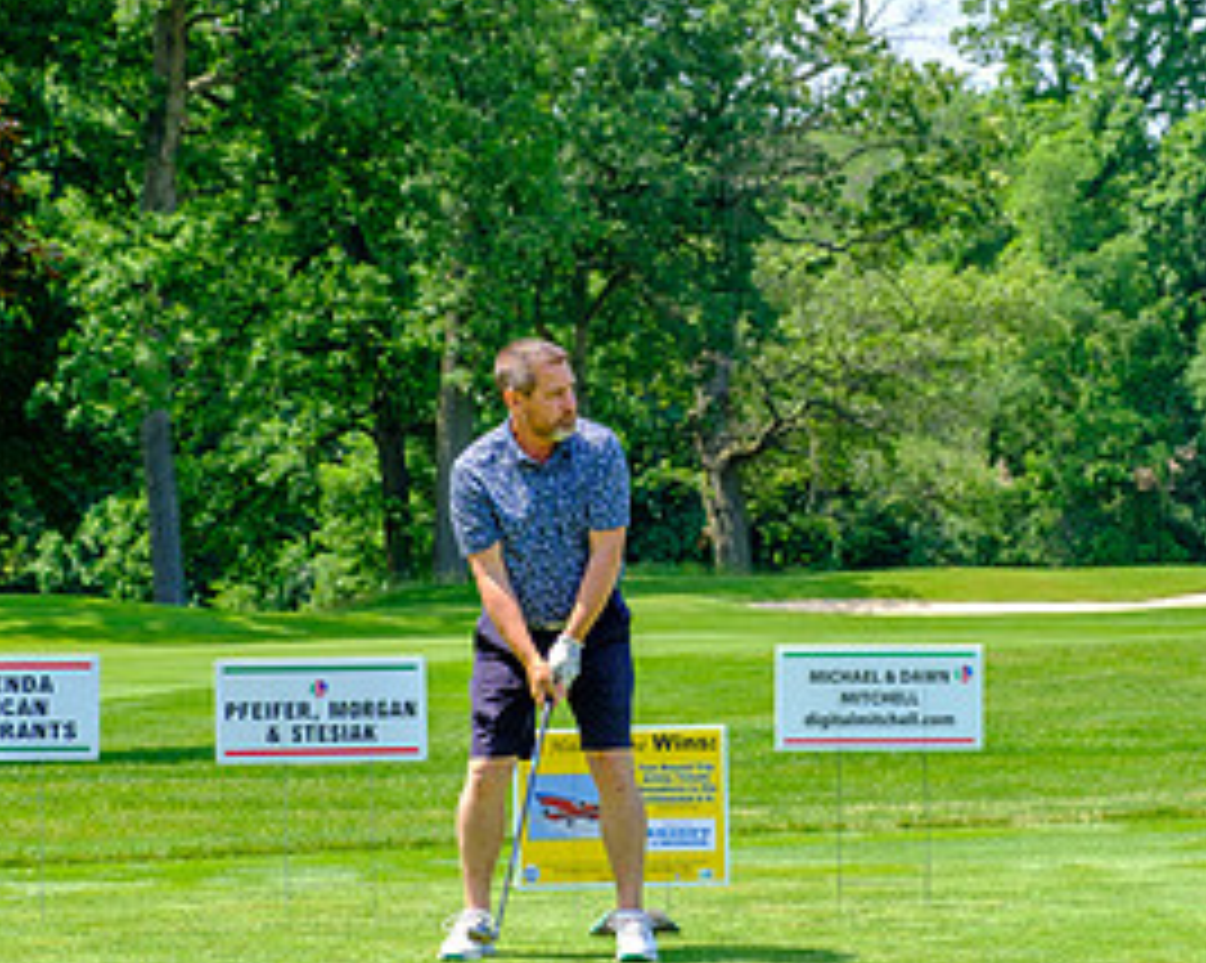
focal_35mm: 115
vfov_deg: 13.4
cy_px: 432
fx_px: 4102
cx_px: 670
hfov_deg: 16.7
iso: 200
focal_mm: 48.4
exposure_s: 1/500
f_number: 5
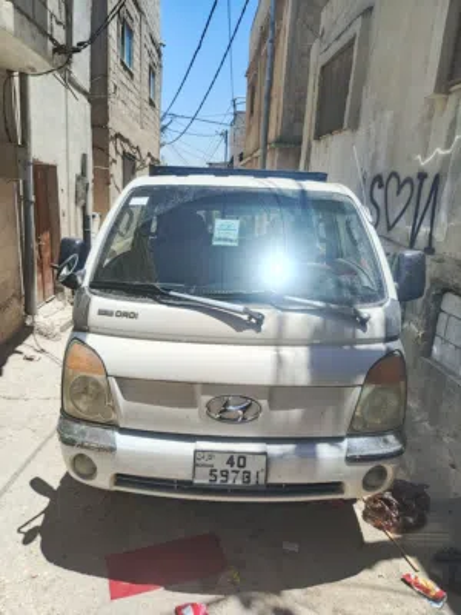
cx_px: 230
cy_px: 308
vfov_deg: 73.9
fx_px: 408
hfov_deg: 58.9
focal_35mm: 23
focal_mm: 5.25
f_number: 1.7
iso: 50
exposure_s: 1/180
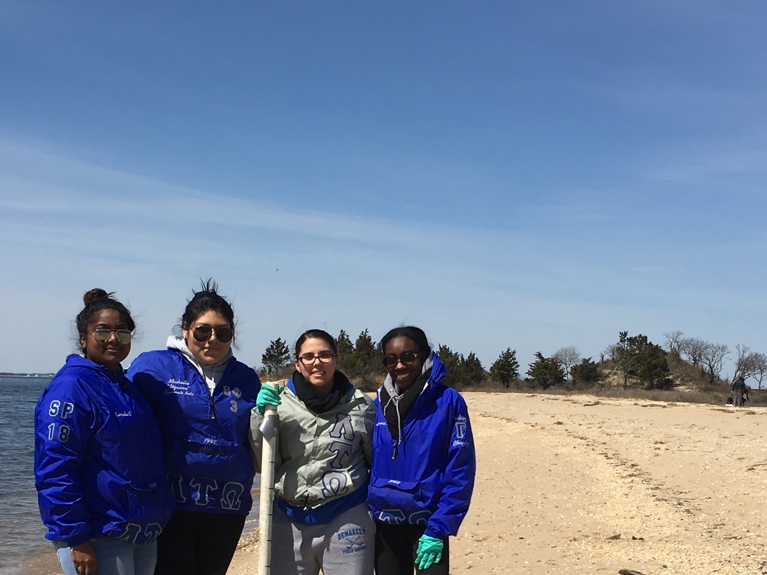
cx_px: 405
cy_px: 523
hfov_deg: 31.7
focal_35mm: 61
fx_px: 1352
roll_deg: -0.9
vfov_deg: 23.4
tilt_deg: -5.8
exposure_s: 1/2331
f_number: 2.2
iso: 25
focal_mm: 4.15
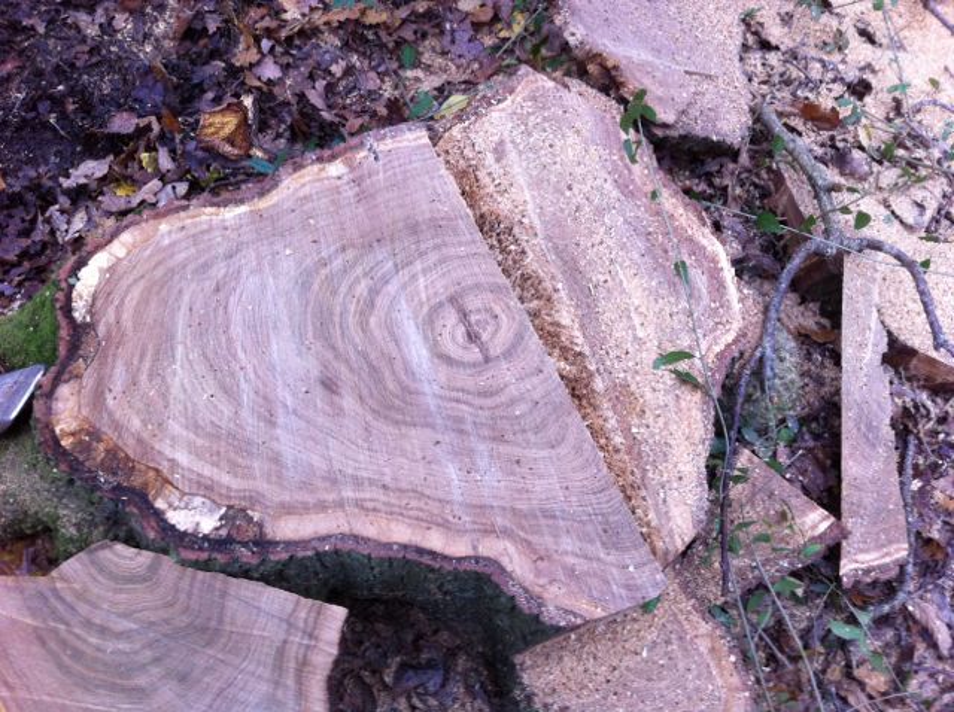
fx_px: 963
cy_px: 356
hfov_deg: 52.7
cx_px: 477
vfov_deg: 40.6
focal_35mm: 35
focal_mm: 3.85
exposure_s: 1/15
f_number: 2.8
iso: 125
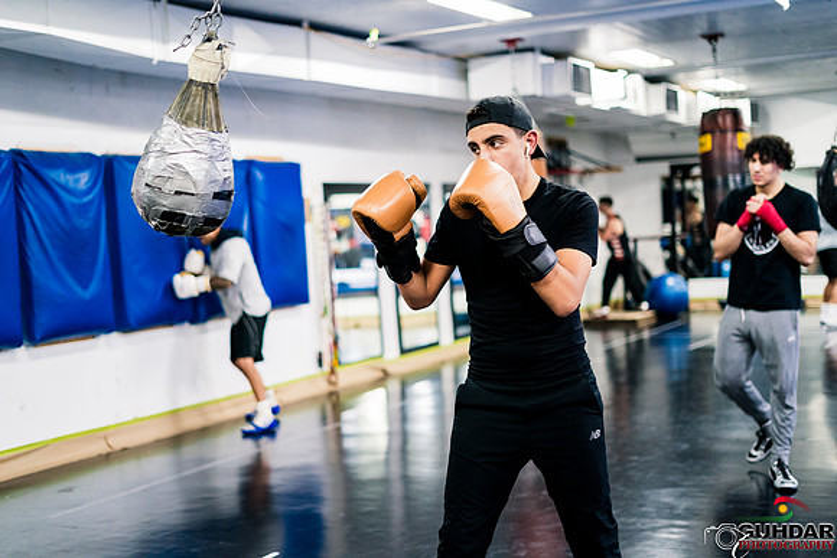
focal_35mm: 50
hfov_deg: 39.6
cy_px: 279
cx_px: 418
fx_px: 1163
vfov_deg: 27.0
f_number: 1.8
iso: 4000
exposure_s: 1/500
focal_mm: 50
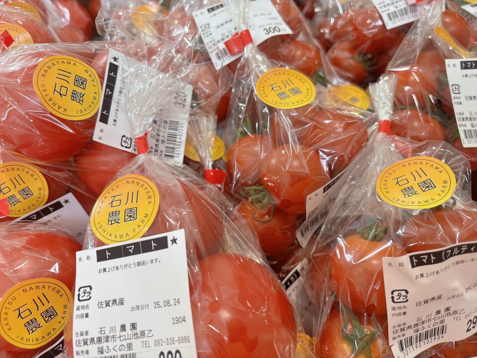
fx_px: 358
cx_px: 238
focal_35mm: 26
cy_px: 179
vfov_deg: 53.1
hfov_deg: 67.3
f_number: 1.6
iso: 80
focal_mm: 5.96
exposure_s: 1/60
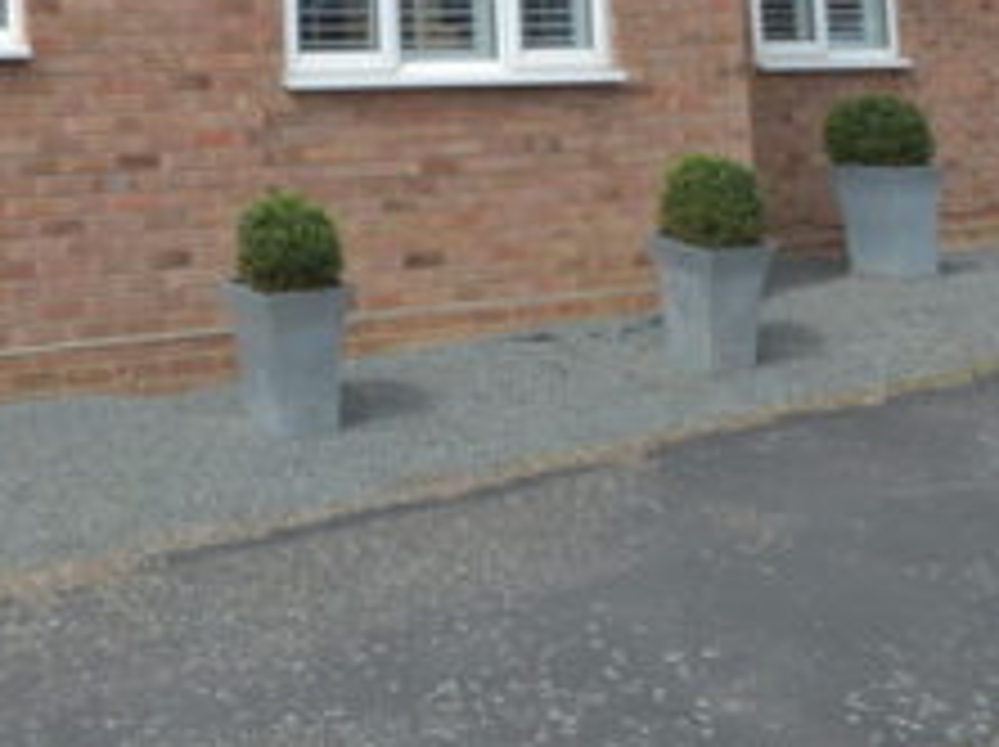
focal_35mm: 50
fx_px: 1441
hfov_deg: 35.2
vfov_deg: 25.3
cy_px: -207
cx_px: 36
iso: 800
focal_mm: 10
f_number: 13
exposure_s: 1/640
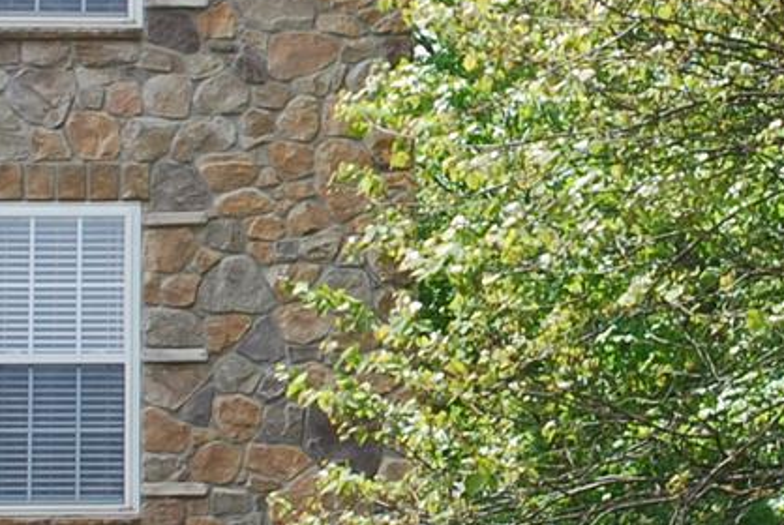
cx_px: 598
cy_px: 180
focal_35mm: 147
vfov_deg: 9.4
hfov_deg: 13.9
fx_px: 3206
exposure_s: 1/200
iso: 100
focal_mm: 20
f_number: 7.1
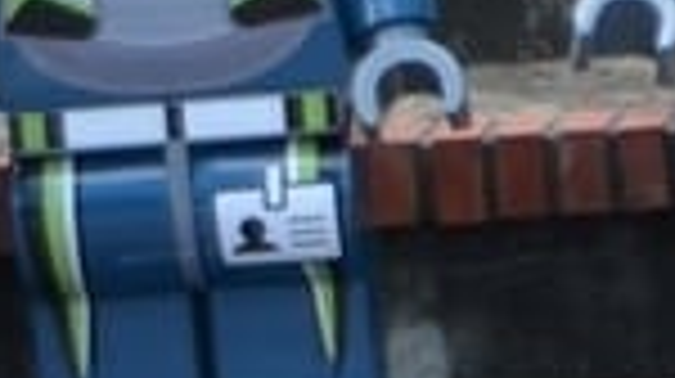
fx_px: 5990
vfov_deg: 3.6
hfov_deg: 6.2
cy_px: -54
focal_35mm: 335
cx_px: 1616
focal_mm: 32
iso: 500
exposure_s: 1/1250
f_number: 4
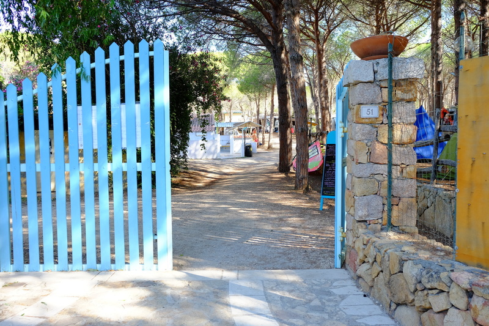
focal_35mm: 35
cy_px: 163
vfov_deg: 37.8
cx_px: 244
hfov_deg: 54.4
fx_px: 475
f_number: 4
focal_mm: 23
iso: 400
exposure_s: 1/170
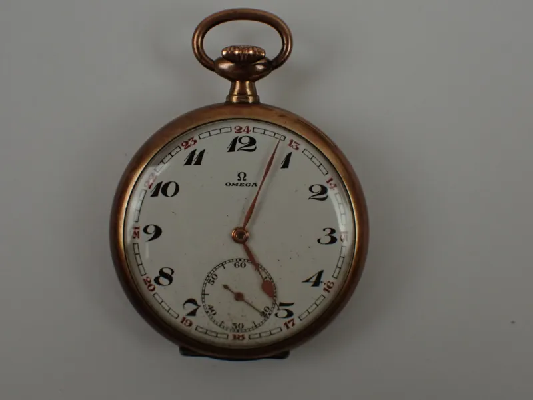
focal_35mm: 54
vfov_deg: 27.0
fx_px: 831
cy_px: 200
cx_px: 266
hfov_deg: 35.5
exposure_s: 1/200
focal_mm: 9.65
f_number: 3.3
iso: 320
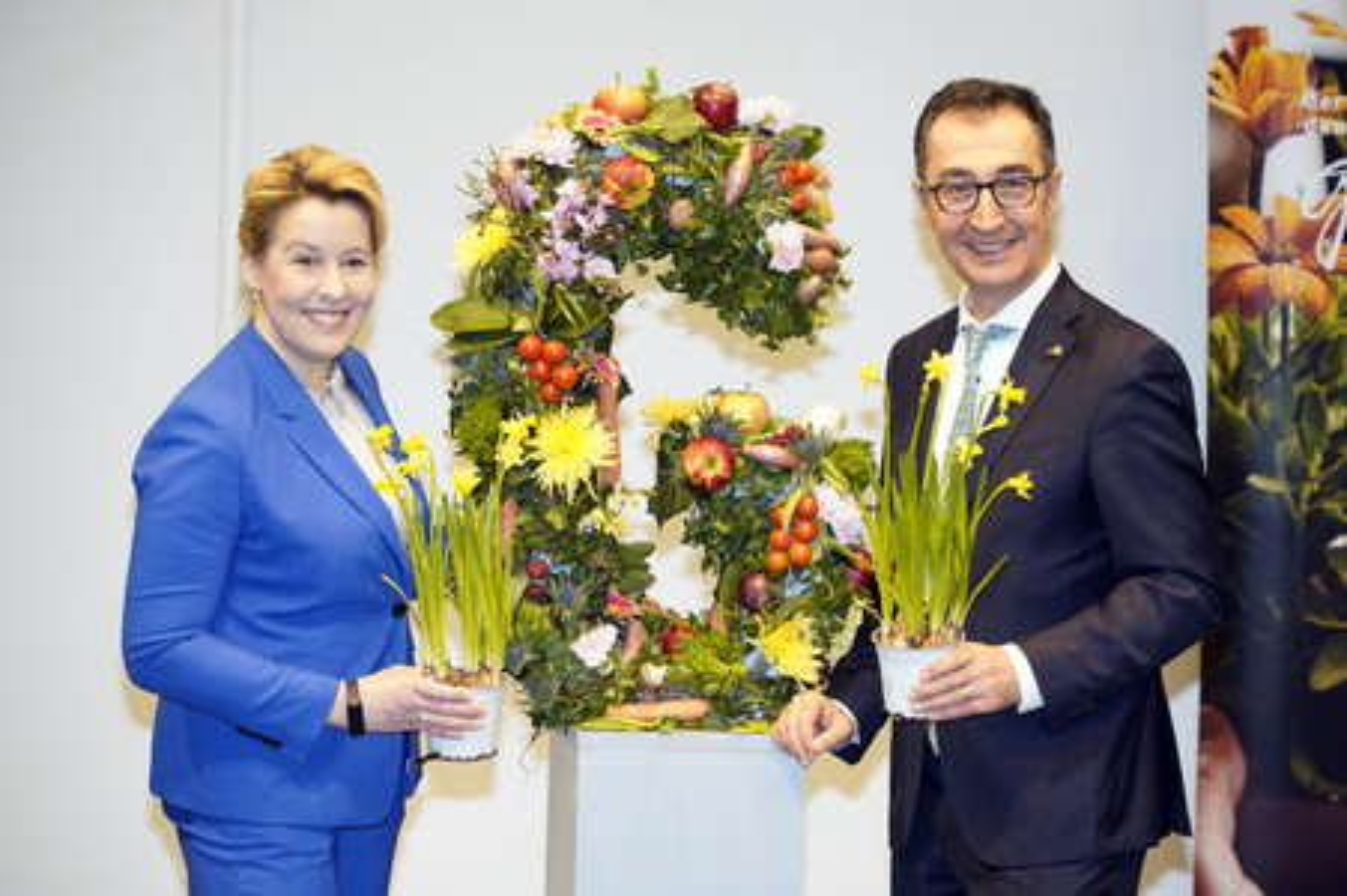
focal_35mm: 126
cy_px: 448
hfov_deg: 16.3
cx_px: 674
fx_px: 4711
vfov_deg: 10.9
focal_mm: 126
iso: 1600
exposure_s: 1/160
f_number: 5
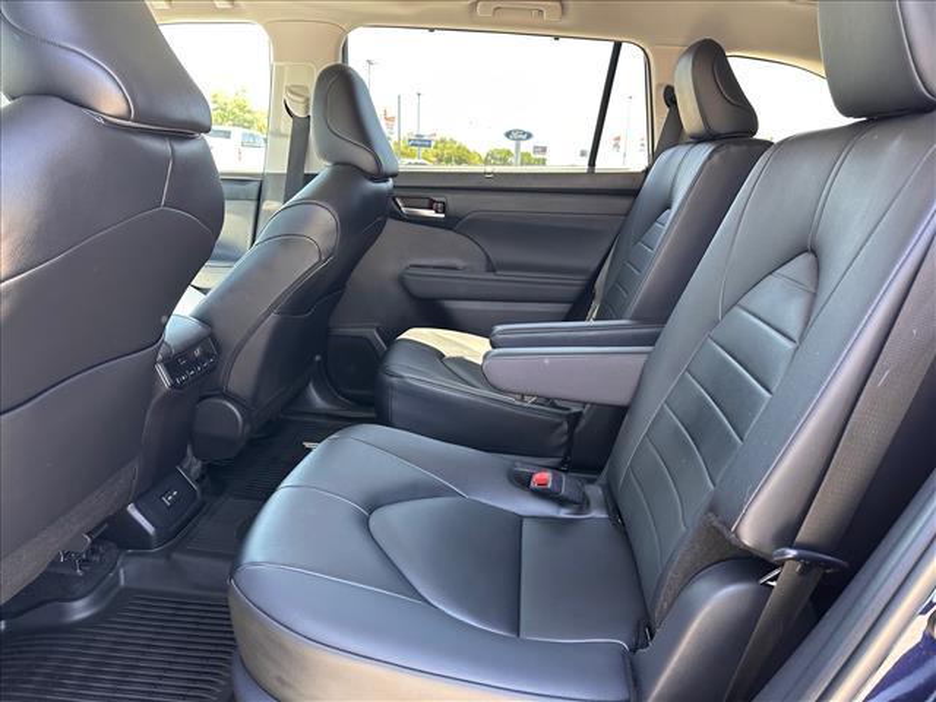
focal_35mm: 24
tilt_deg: -11.7
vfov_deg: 56.8
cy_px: 351
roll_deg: -2.3
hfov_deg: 71.6
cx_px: 468
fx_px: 649
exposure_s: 1/121
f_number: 1.78
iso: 200
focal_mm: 6.86
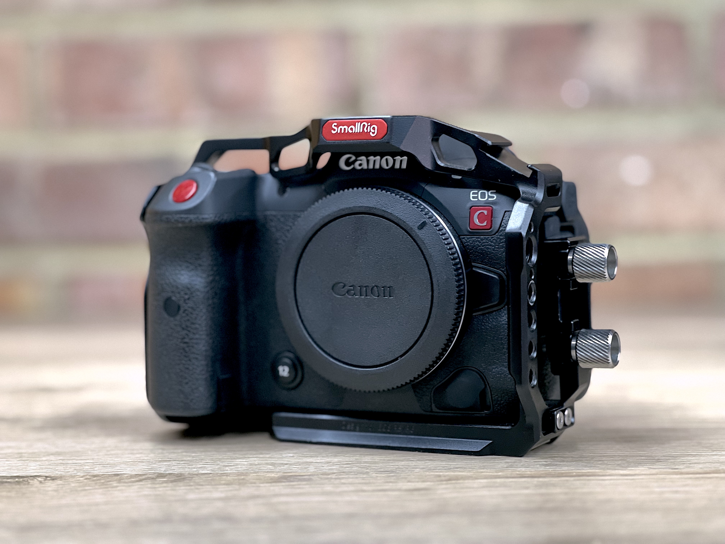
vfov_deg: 19.1
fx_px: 1613
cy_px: 272
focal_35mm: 77
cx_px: 362
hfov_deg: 25.3
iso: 400
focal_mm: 9
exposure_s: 1/20
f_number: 2.8
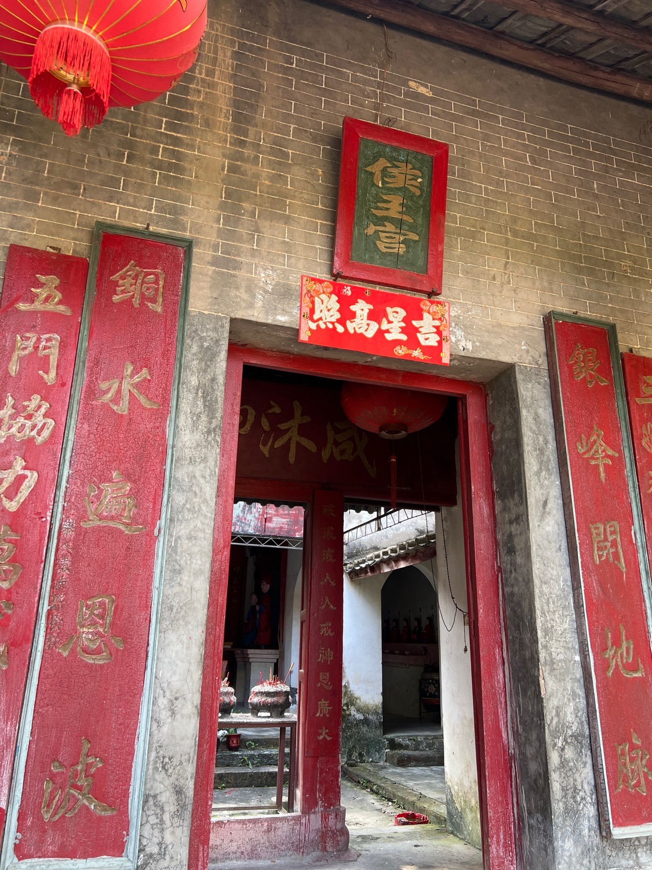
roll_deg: -1.4
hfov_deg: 53.1
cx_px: 326
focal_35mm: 26
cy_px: 435
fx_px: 653
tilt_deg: +19.2
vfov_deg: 67.3
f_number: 1.5
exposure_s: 1/121
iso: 100
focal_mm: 5.7
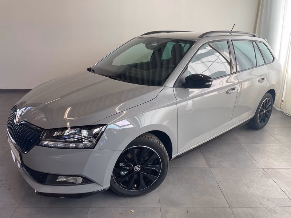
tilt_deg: -18.8
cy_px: 109
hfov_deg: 67.3
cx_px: 146
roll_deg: -1.2
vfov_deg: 53.1
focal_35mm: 26
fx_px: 219
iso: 32
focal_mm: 4.2
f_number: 1.6
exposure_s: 1/100
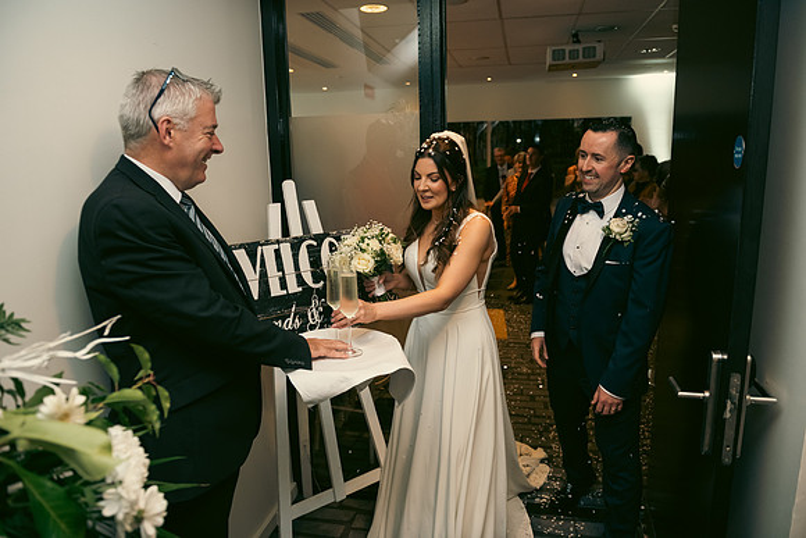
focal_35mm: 24
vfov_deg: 53.2
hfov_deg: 73.7
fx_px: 537
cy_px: 269
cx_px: 403
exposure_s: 1/160
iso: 640
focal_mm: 24
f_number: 3.5
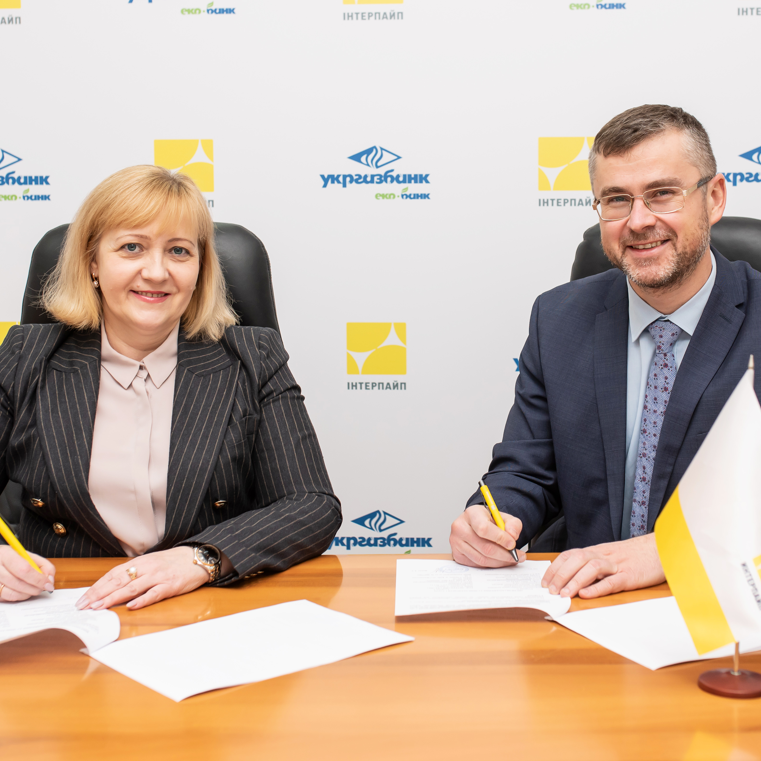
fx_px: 1293
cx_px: 401
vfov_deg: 32.8
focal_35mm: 52
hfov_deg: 32.8
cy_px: 336
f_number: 3.2
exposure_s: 1/160
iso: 400
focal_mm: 35
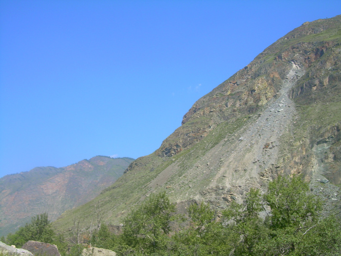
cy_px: 128
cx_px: 170
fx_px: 433
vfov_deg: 32.9
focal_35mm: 44
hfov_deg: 42.9
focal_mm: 7.2
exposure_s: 1/297
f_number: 4.8
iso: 50
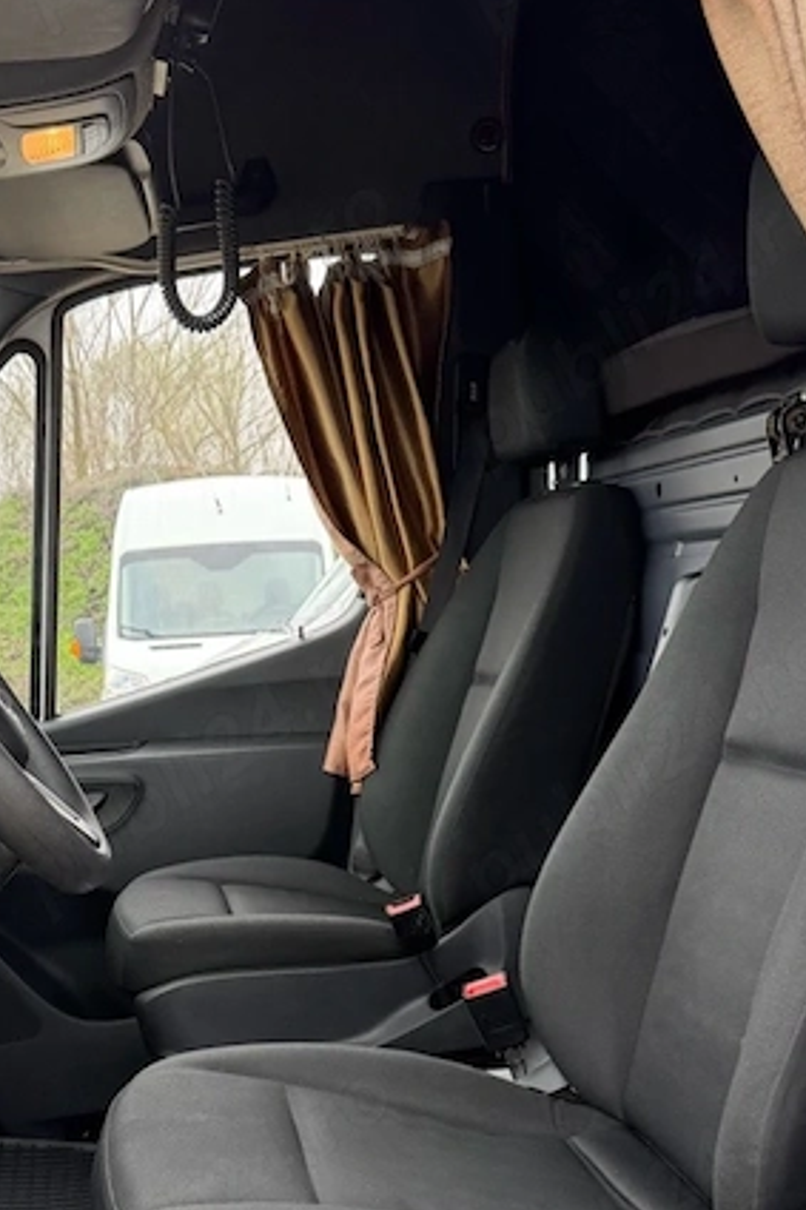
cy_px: 834
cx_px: 319
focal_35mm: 47
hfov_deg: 28.6
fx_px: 1580
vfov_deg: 41.2
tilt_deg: -8.8
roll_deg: +1.0
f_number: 1.78
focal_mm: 6.76
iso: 80
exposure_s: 1/246
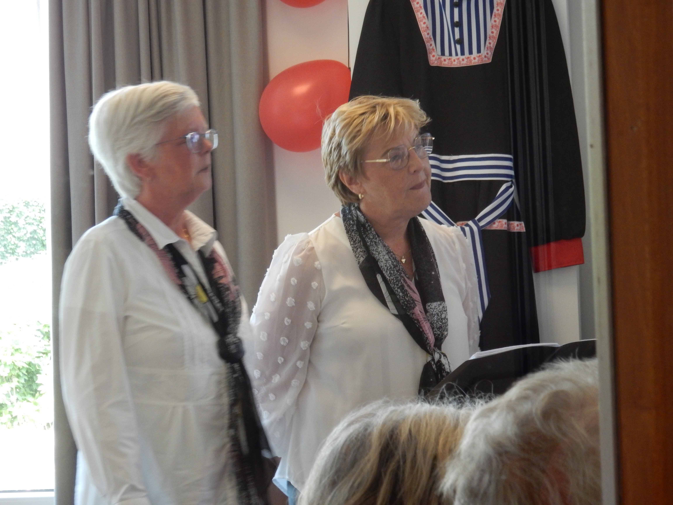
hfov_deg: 14.2
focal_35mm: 139
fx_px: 2702
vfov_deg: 10.7
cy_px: 252
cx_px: 336
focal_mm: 24.7
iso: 400
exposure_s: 1/25
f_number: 6
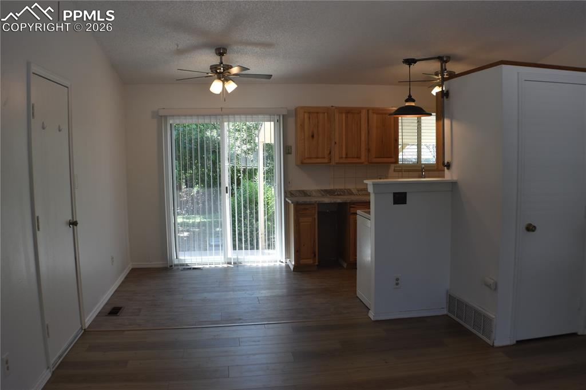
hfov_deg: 49.6
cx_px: 293
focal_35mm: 39
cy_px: 195
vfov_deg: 34.2
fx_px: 635
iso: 400
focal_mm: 26
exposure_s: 1/125
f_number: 5.6
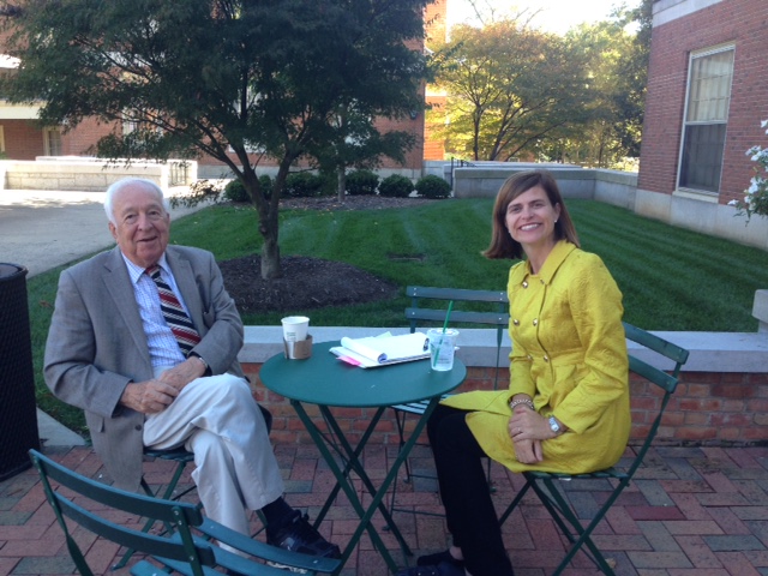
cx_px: 384
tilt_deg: -10.8
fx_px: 732
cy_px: 288
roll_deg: +0.4
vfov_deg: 42.9
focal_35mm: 33
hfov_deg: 55.4
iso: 50
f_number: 2.4
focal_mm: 4.12
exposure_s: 1/120
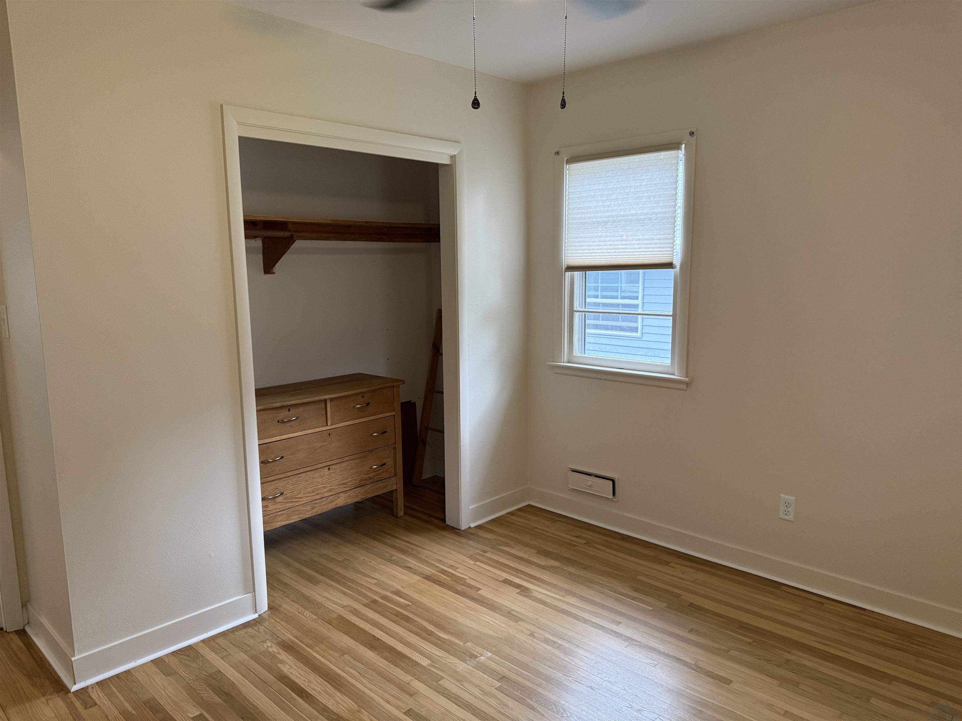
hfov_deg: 71.6
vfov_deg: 56.8
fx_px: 667
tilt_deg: -8.6
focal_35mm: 24
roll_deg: -0.1
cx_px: 481
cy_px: 360
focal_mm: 6.76
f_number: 1.78
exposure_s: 1/120
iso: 320
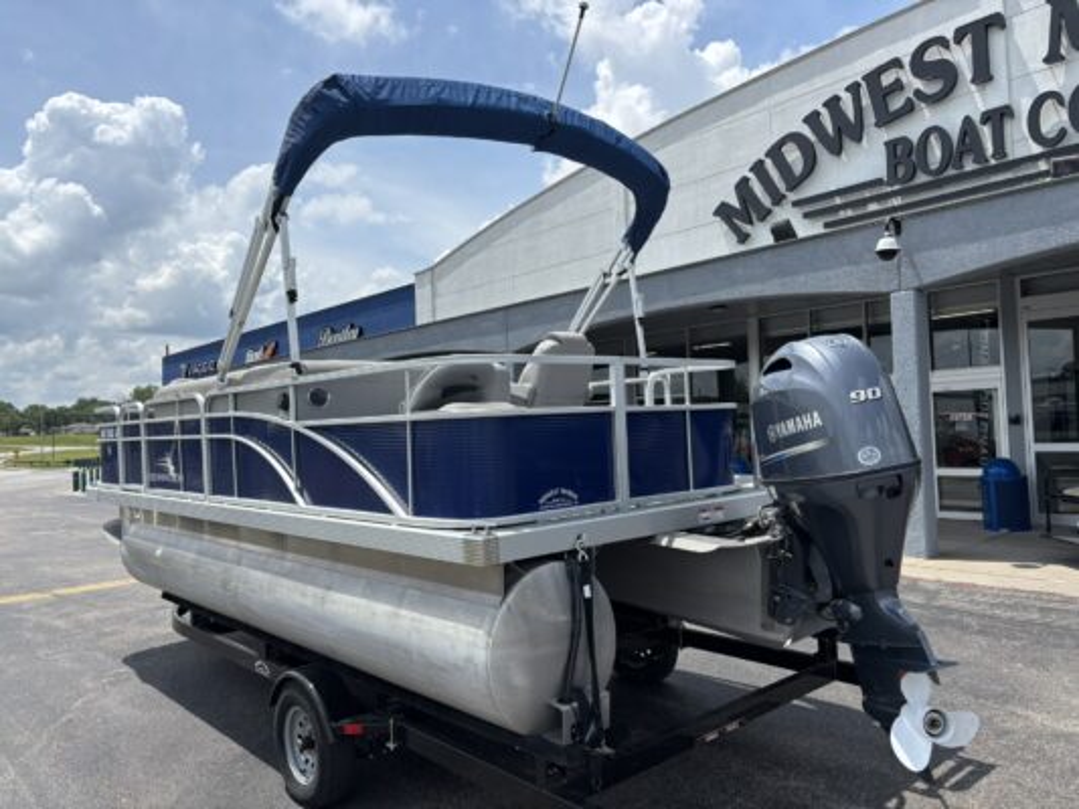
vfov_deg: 53.1
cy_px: 404
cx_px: 540
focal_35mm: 26
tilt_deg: +3.4
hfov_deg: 67.3
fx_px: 811
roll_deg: +2.9
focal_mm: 5.96
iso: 50
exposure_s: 1/3937
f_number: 1.6
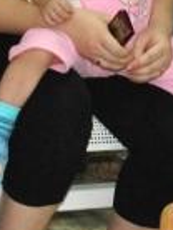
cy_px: -1
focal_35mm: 235
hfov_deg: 6.3
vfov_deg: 8.4
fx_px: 1561
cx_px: 240
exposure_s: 1/50
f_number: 3.8
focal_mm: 22
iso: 800
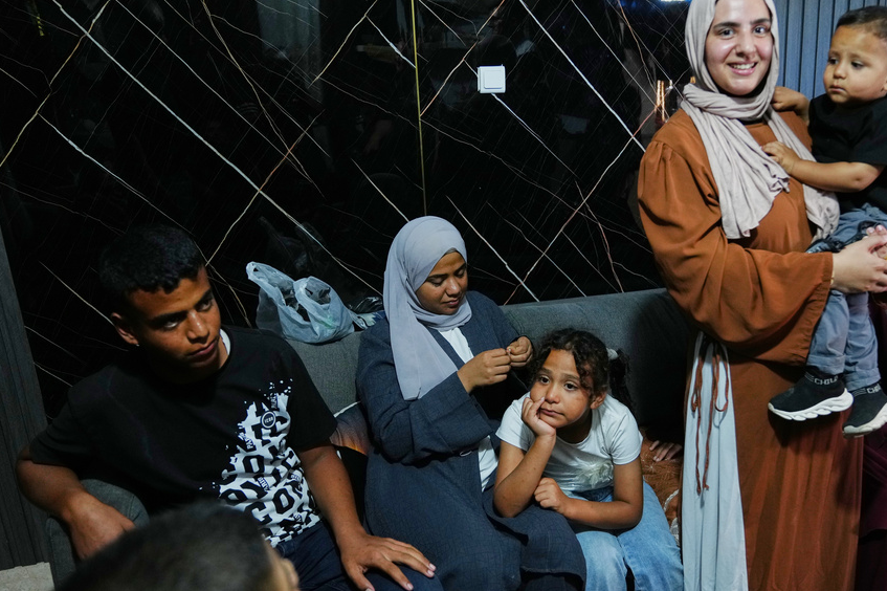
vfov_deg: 44.9
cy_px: 306
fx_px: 714
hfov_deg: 63.4
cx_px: 507
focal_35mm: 29
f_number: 2.8
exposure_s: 1/160
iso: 2000
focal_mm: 24
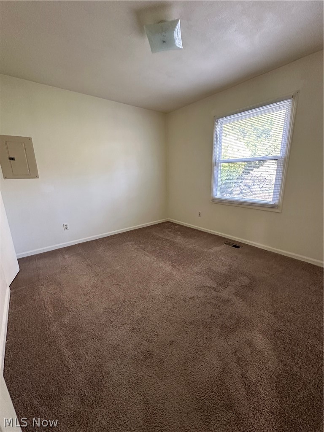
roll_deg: +2.0
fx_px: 175
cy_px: 216
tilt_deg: -13.3
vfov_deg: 102.1
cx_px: 162
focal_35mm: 14
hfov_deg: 85.7
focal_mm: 2.22
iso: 500
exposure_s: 1/60
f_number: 2.2
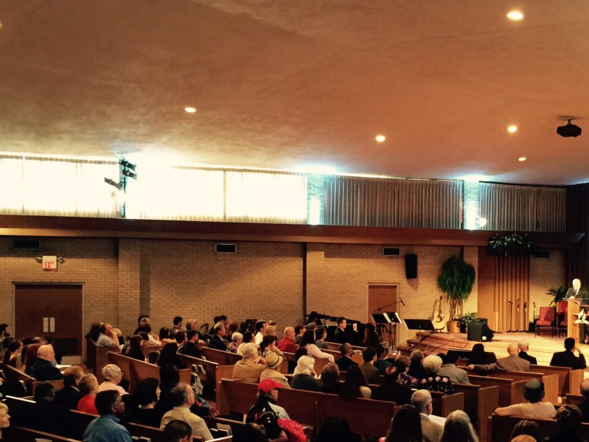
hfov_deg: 40.5
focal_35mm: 46
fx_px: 783
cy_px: 298
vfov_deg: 31.2
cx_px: 416
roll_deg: -0.7
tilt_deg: -1.1
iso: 100
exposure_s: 1/10
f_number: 2.2
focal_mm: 4.15
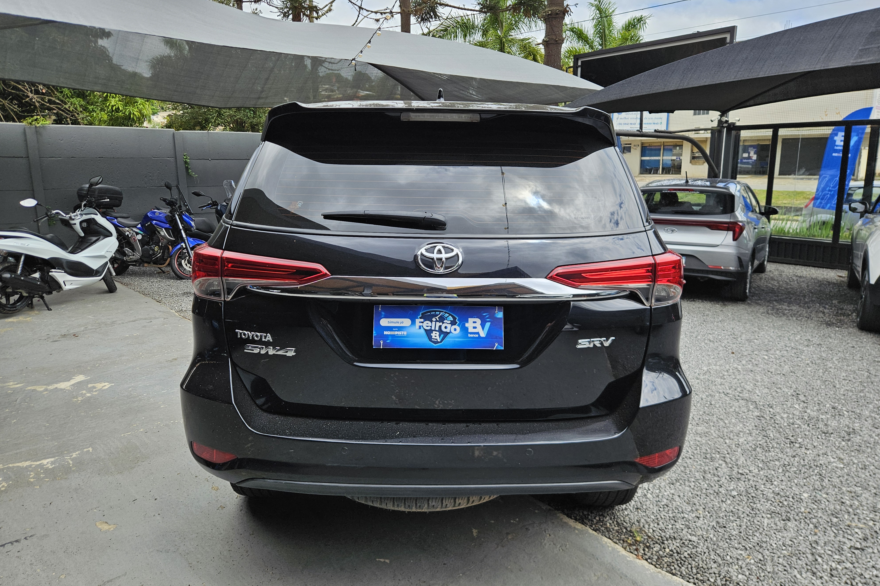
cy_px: 279
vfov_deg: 53.1
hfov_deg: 73.7
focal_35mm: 24
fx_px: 587
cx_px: 439
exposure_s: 1/1283
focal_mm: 5.4
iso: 40
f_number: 1.8
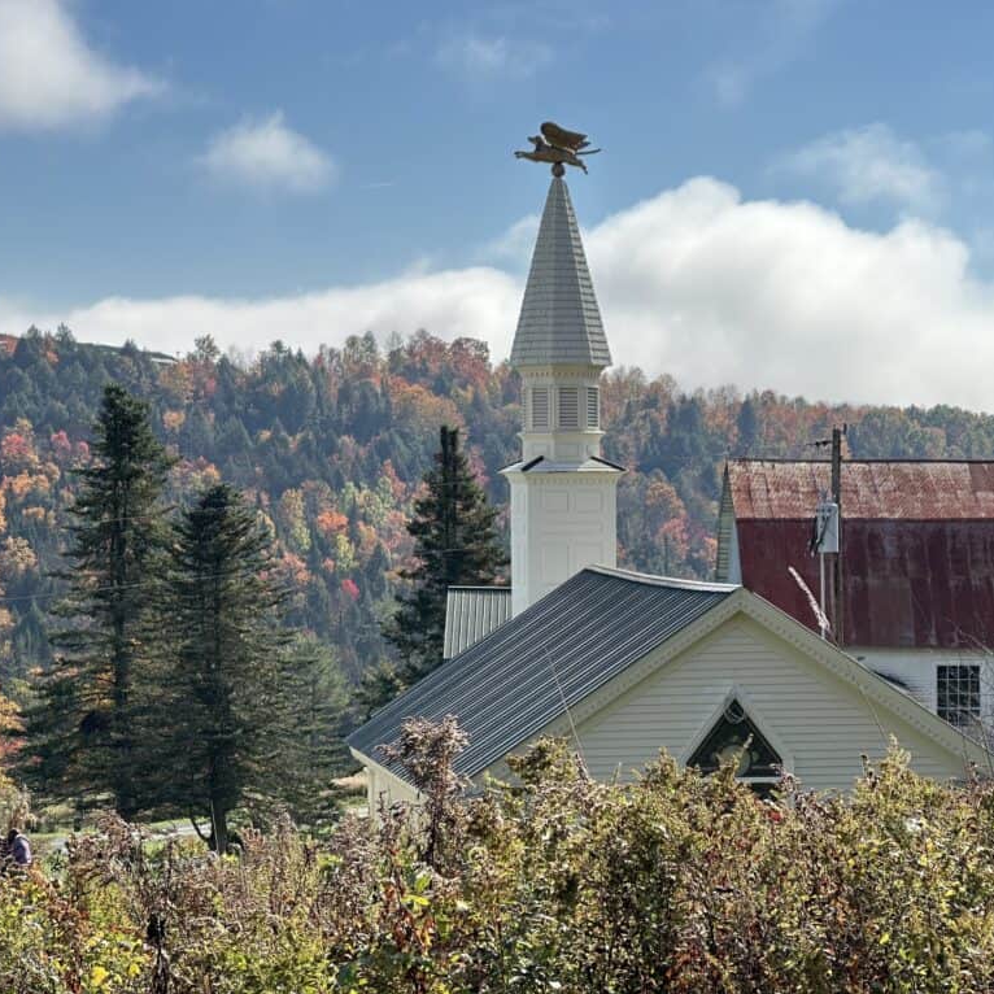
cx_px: 526
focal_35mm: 91
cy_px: 497
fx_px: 2956
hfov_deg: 19.1
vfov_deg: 19.1
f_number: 2.8
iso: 32
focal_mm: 9
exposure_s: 1/322
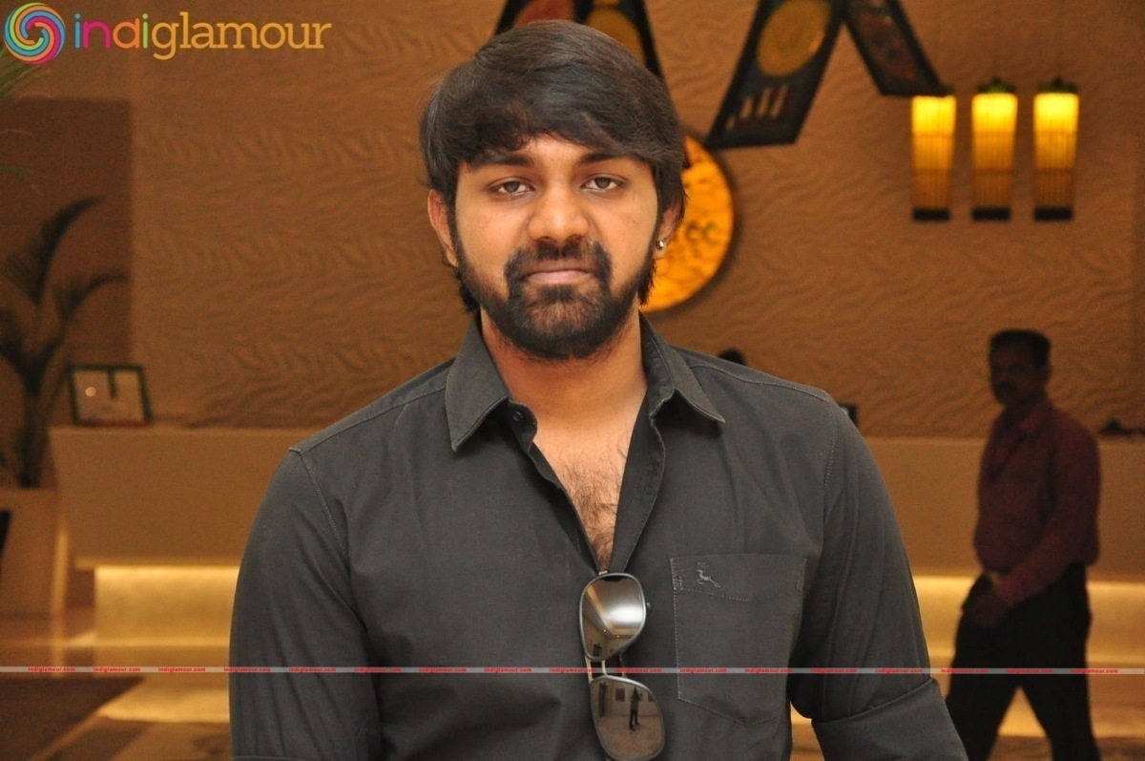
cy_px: 380
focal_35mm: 99
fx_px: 3145
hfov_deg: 20.6
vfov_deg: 13.8
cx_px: 572
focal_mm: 66
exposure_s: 1/125
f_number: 7.1
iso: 1600
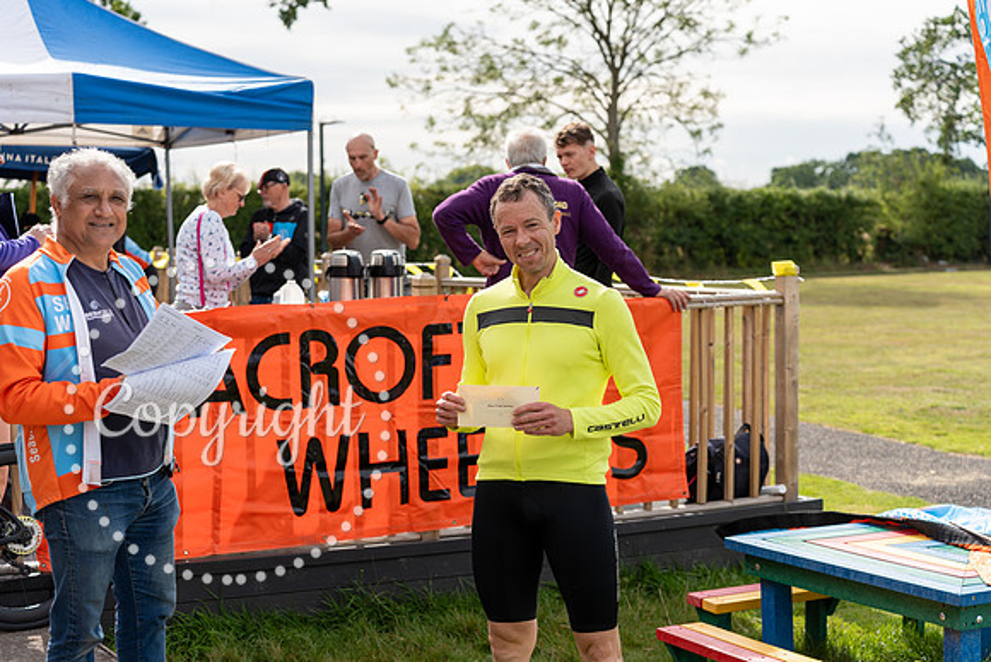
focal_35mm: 66
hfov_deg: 30.5
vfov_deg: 20.6
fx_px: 1817
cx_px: 496
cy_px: 331
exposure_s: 1/640
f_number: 4
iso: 125
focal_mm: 66
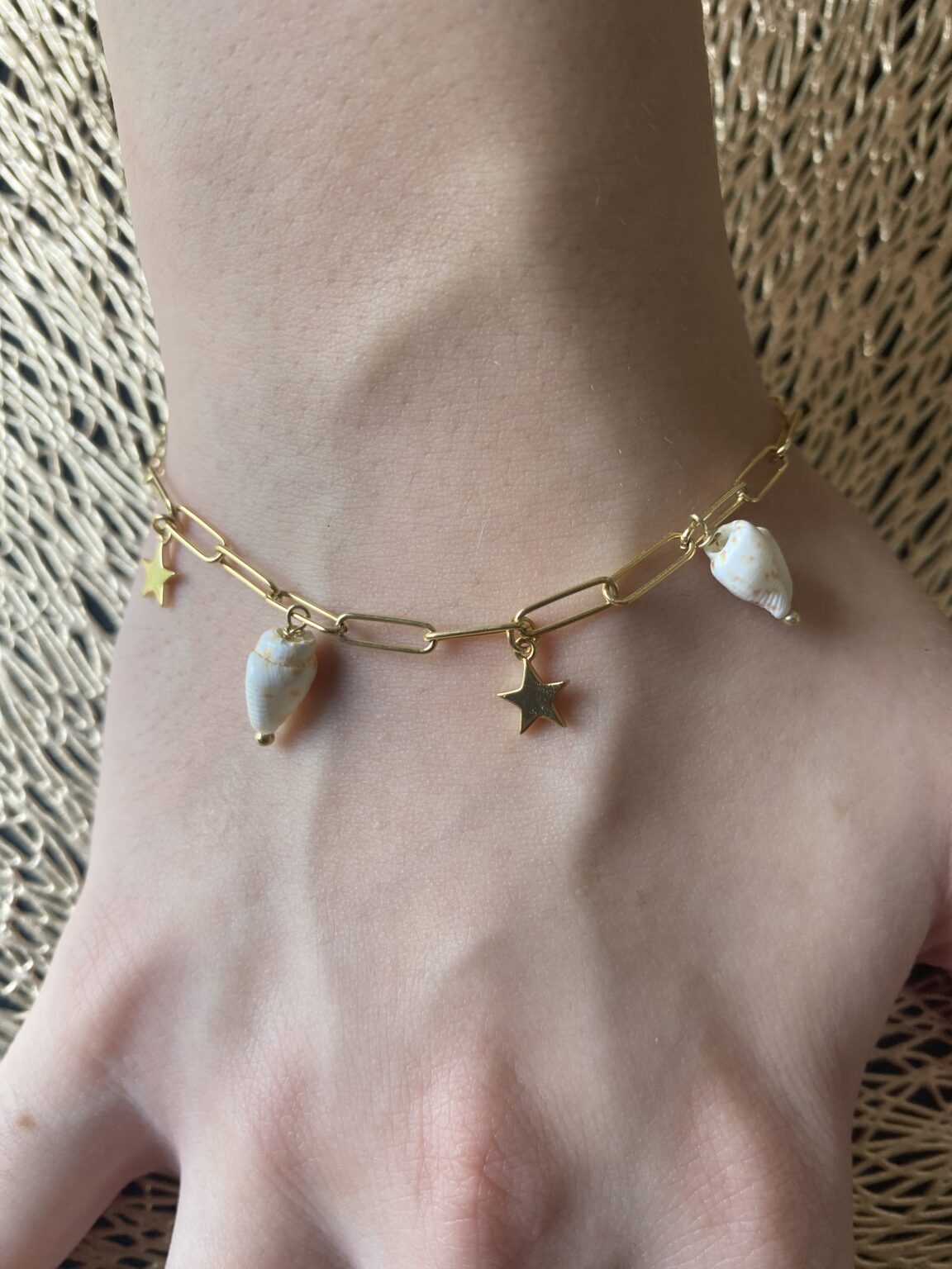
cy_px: 634
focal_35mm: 25
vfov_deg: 69.4
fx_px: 917
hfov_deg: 54.9
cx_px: 476
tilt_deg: -73.6
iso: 50
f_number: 1.8
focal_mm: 4.25
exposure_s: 1/122
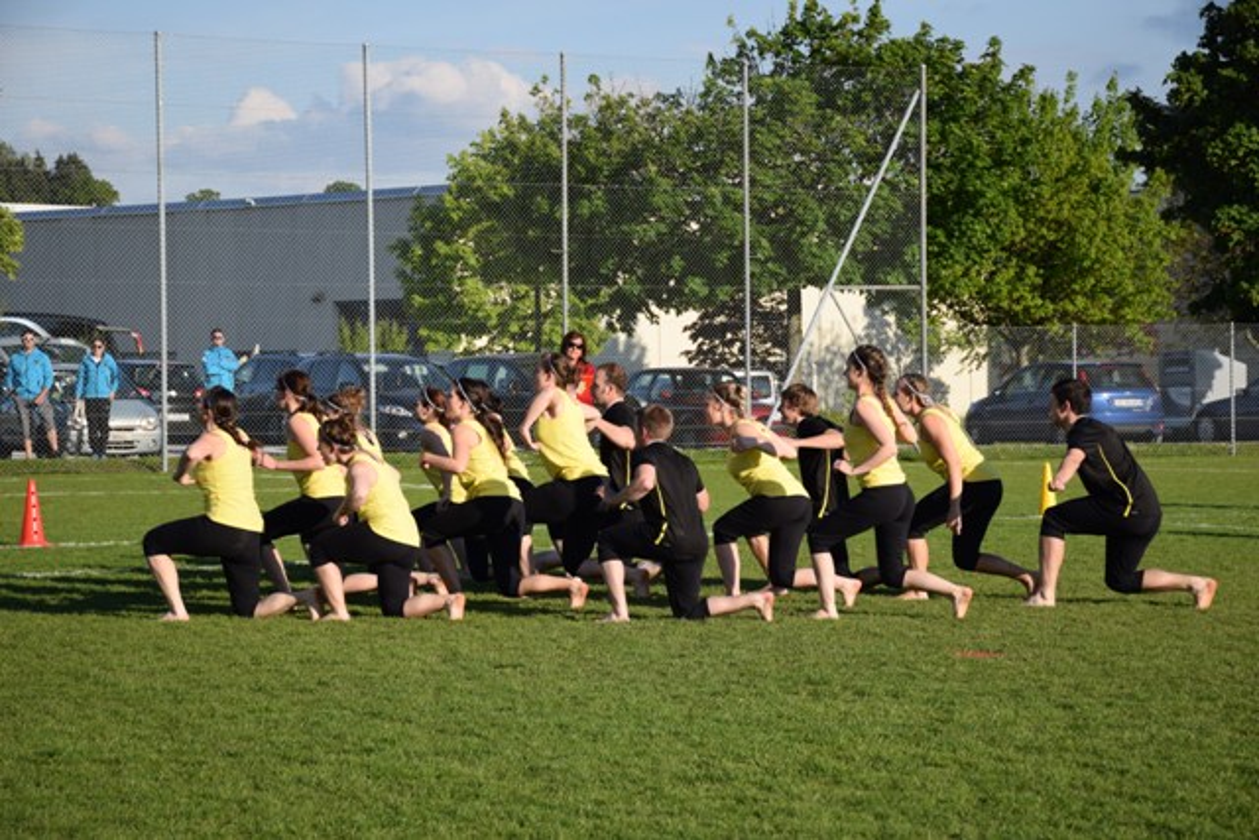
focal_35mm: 99
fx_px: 3463
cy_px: 420
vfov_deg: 13.8
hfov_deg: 20.6
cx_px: 630
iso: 400
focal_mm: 66
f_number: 6.3
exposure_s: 1/1600
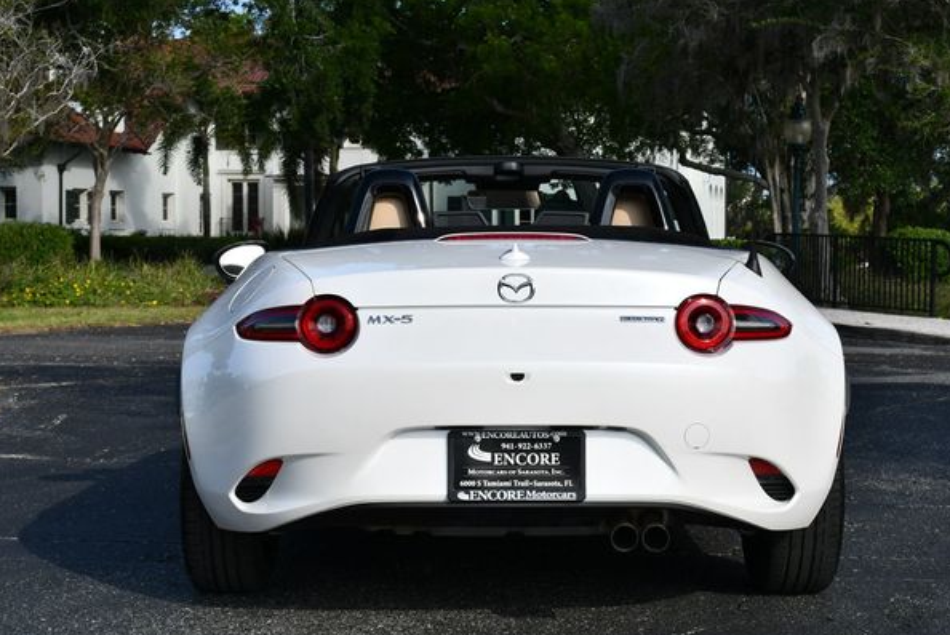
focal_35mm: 69
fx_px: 1822
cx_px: 499
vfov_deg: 19.8
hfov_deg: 29.2
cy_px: 310
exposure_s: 1/250
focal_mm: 32
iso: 100
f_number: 8
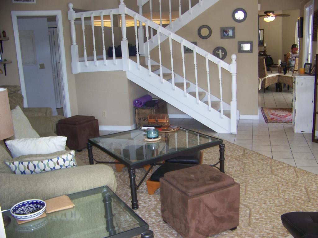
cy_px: 119
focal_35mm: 36
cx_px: 159
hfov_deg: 51.4
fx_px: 331
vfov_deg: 39.7
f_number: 2.8
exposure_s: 1/30
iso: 64
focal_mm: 5.85
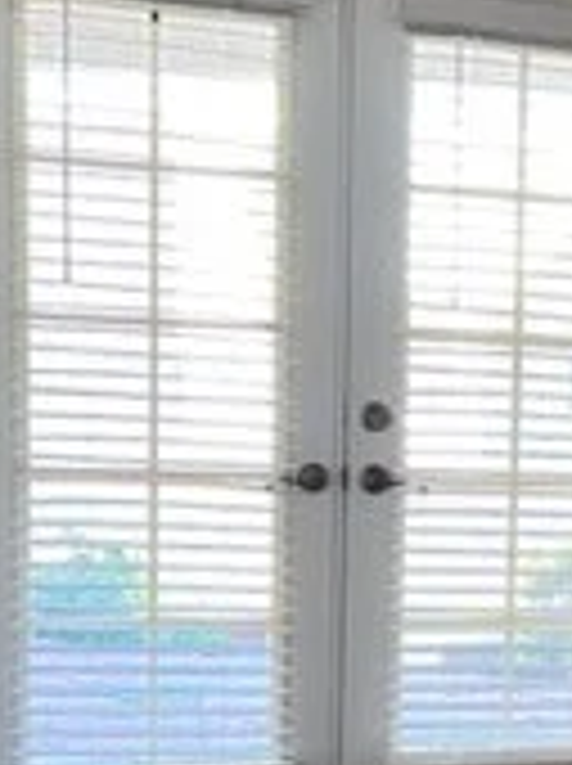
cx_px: 1022
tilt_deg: -8.3
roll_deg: -4.3
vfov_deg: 19.9
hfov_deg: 13.5
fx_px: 2165
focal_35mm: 98
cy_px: 598
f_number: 1.5
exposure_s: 1/60
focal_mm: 5.7
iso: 125
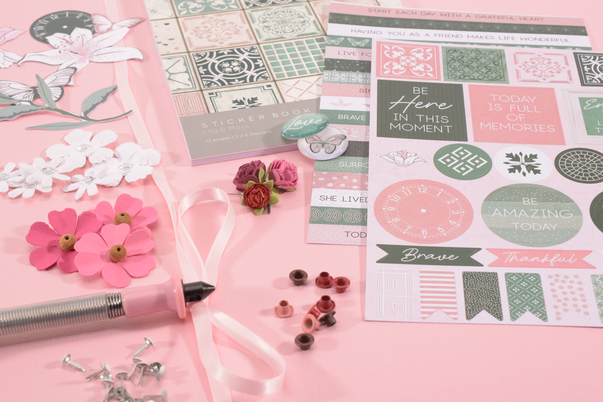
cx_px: 302
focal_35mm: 60
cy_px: 201
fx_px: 1005
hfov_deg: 33.4
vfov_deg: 22.6
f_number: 13
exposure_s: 1/125
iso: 125
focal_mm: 40
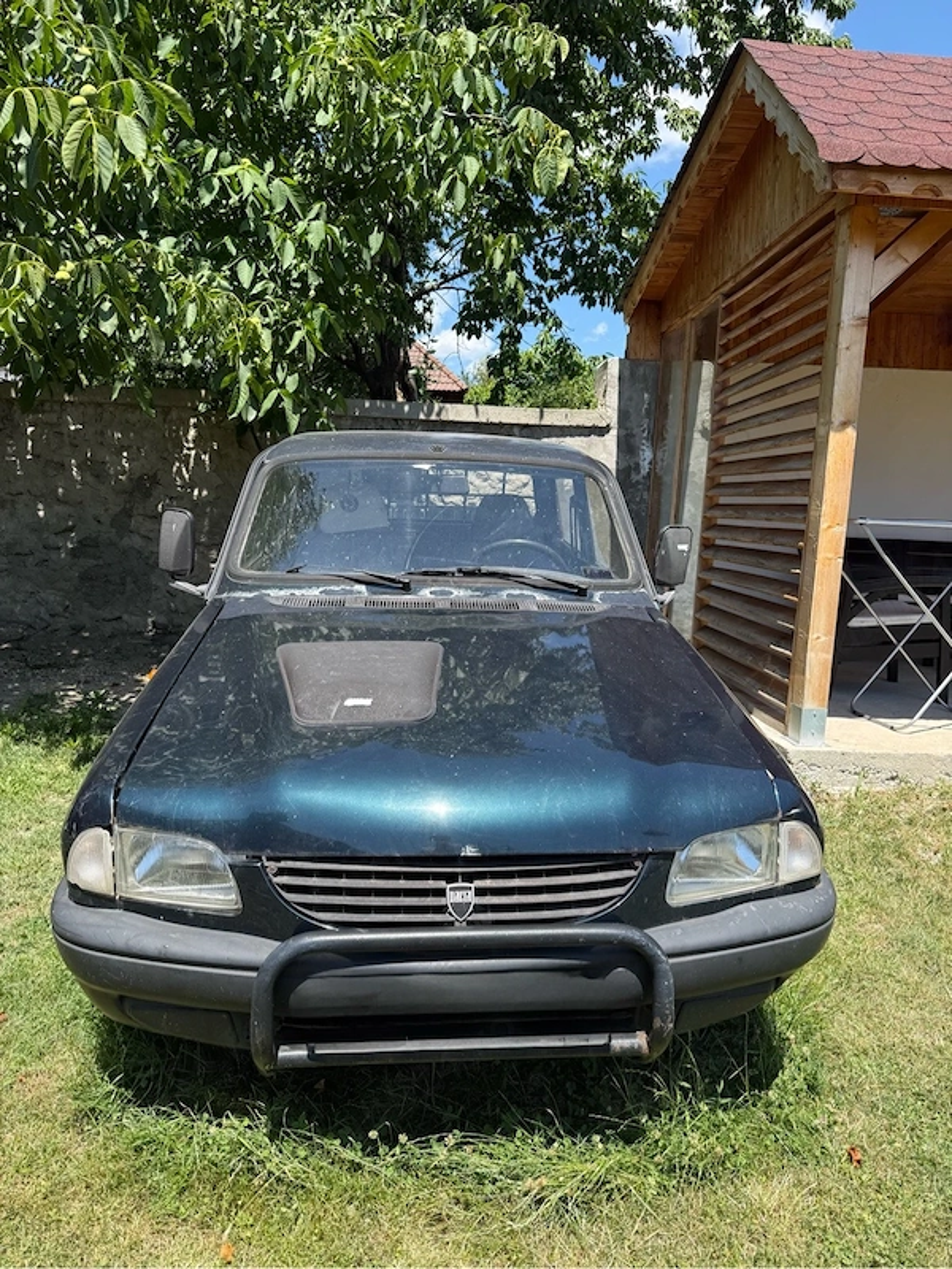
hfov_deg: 56.8
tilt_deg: -7.6
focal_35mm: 24
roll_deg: -2.3
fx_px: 880
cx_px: 476
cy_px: 634
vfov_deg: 71.6
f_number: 1.78
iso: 80
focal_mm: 6.76
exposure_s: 1/1770
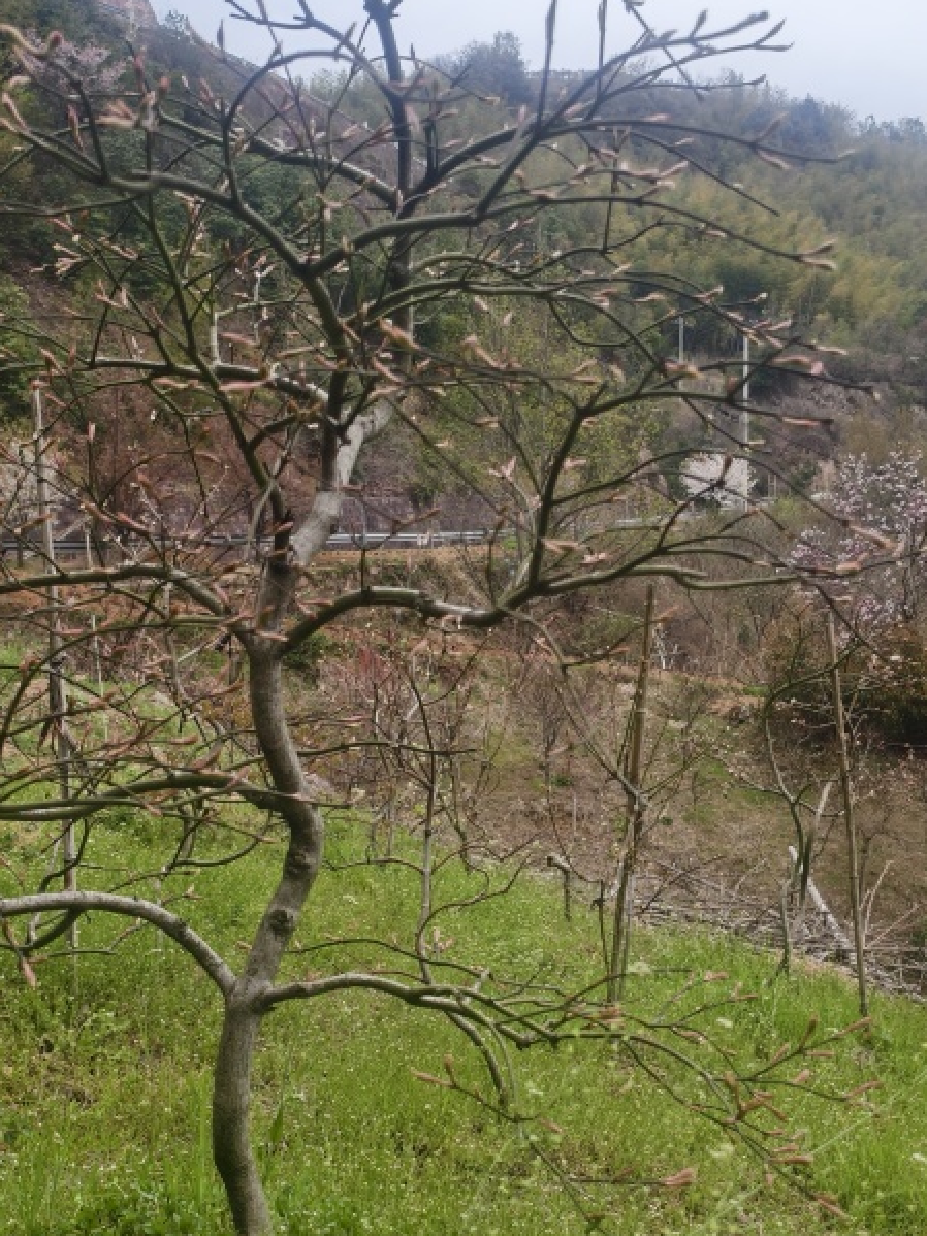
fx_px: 1464
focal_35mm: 41
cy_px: 783
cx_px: 442
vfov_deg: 45.3
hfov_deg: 35.1
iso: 72
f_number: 1.57
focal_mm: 5.6
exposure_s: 1/2268
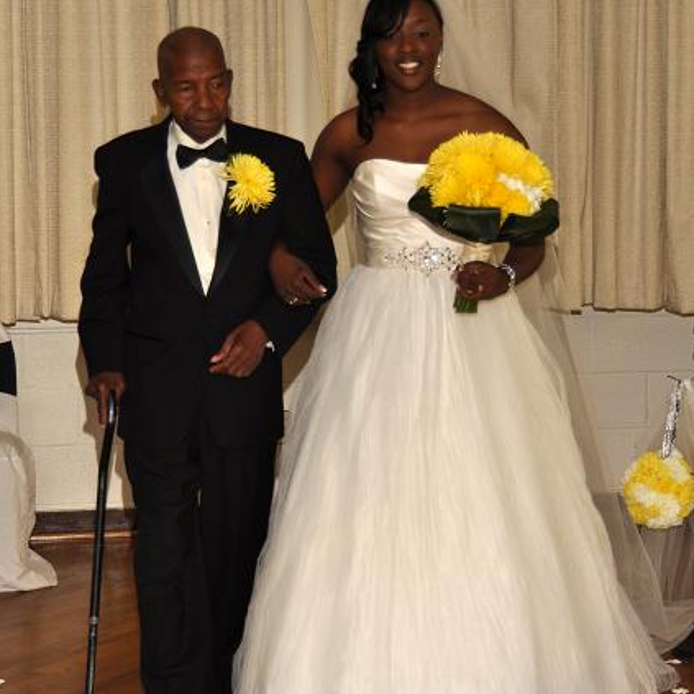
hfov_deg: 18.7
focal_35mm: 93
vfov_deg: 18.7
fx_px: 2109
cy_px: 317
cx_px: 345
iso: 400
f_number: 4.8
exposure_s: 1/60
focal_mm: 48
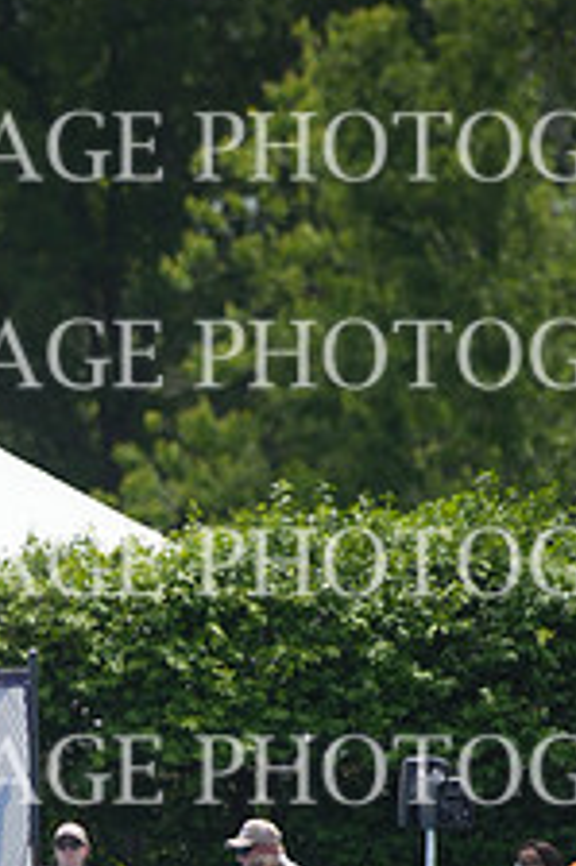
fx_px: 24925
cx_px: 168
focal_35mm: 1037
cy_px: 874
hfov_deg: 1.3
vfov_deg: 2.0
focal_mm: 400
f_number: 5.6
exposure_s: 1/1250
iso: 320
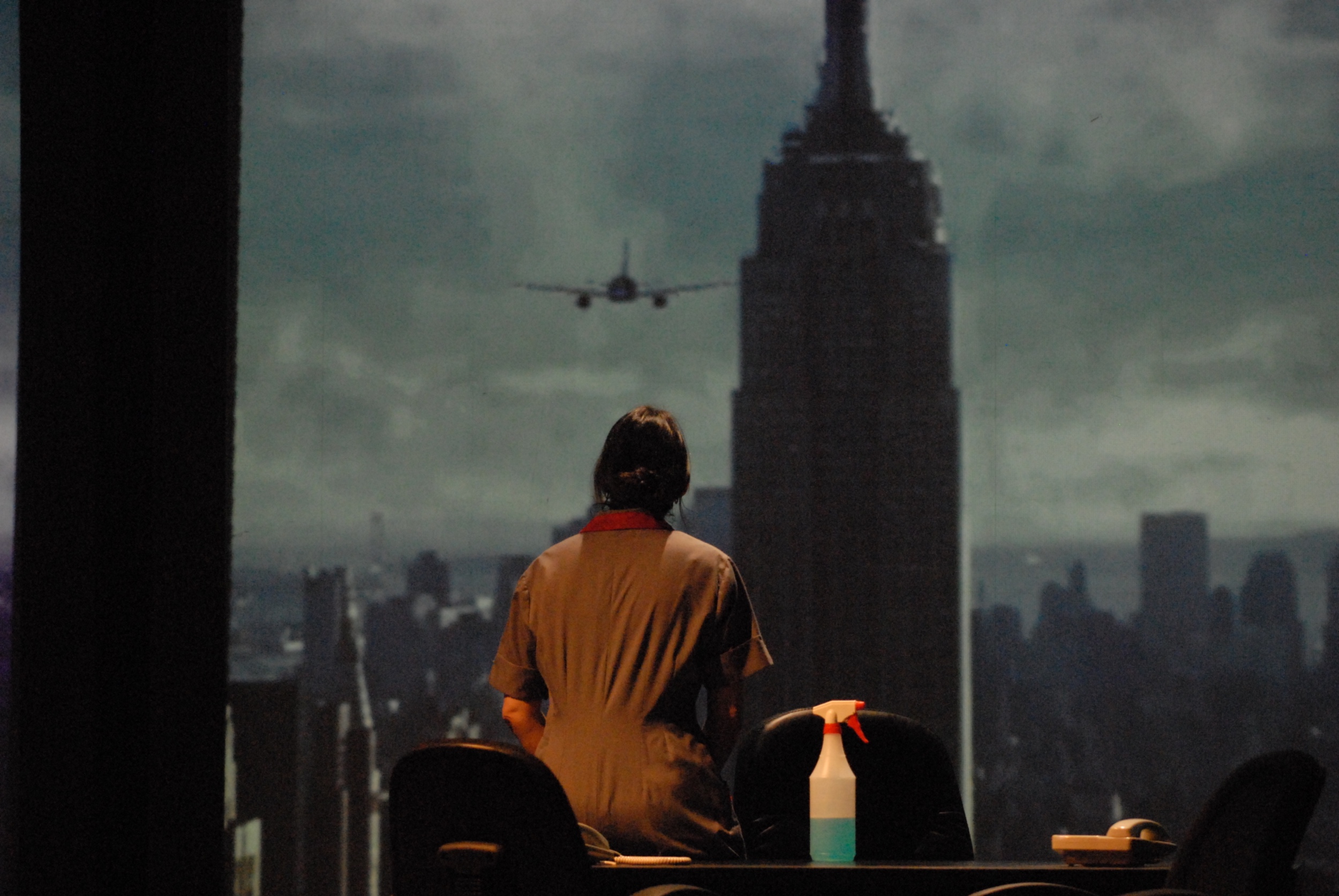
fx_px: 7819
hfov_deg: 9.8
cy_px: 448
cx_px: 670
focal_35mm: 210
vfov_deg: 6.6
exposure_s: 1/125
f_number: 5.6
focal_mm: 140
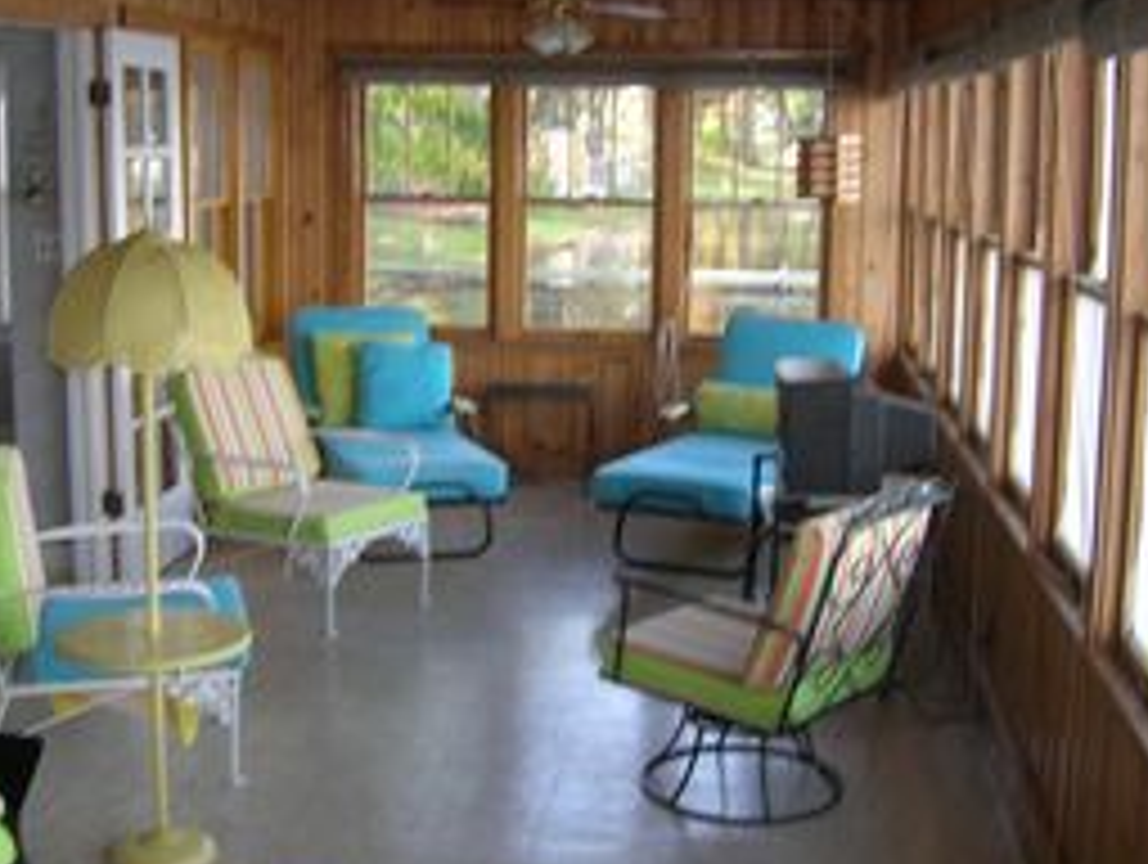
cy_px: 387
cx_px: 522
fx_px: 1627
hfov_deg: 38.8
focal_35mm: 49
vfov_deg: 29.7
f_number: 2.9
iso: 71
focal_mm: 5.7
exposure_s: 1/65.1
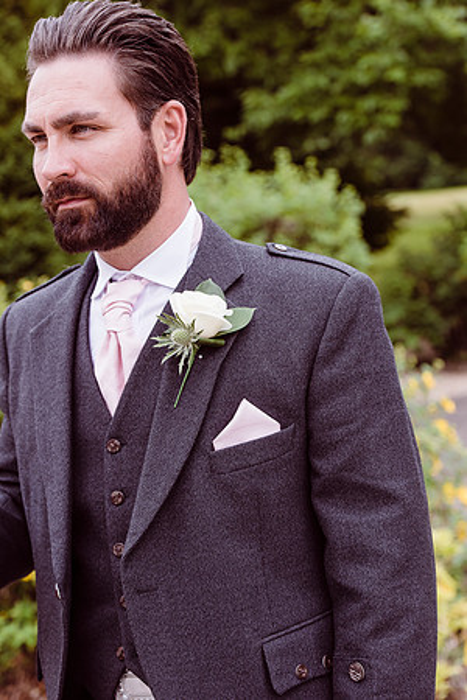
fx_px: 1673
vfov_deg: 23.6
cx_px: 234
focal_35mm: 86
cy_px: 350
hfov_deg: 15.9
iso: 320
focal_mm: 86
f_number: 5.6
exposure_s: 1/400
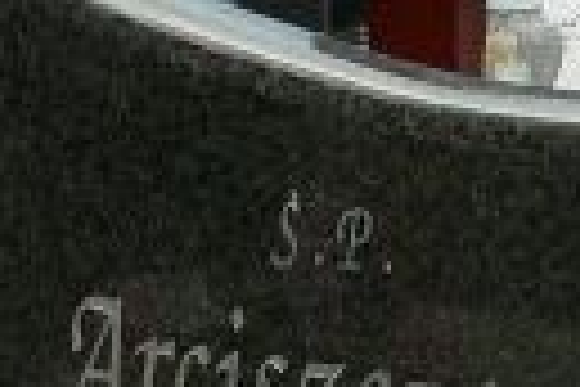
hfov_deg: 11.3
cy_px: 932
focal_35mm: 181
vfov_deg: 7.1
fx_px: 2916
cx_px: 103
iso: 80
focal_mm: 5.2
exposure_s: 1/800
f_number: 2.8
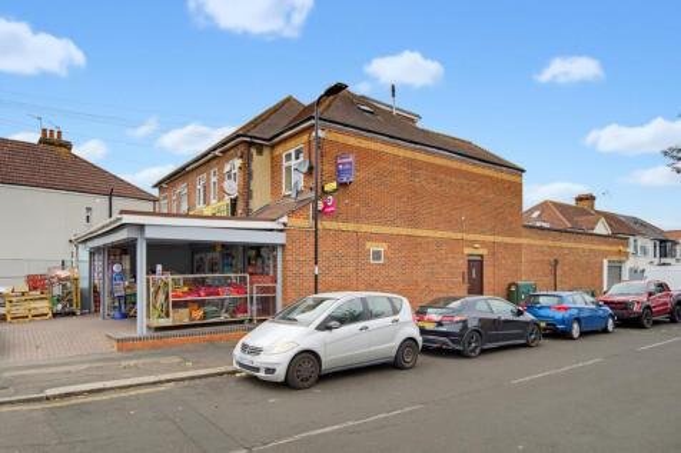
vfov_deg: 59.5
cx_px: 340
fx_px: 397
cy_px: 226
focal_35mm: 21
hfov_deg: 81.2
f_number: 8
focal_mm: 14
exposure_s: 1/800
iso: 250
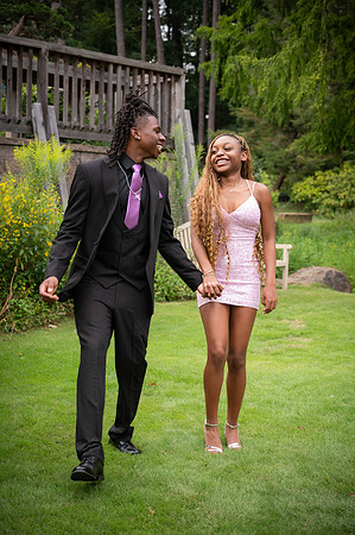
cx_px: 178
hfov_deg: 25.0
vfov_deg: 36.9
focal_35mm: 54
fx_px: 801
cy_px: 268
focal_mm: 54
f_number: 4
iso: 200
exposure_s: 1/200
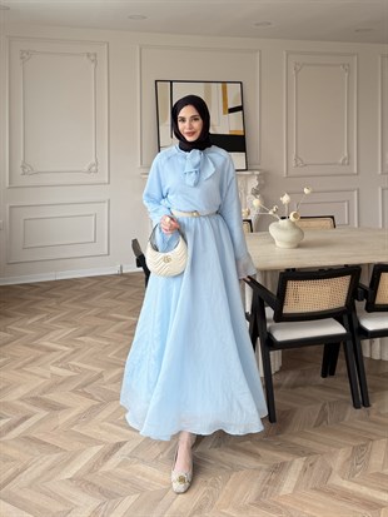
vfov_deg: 71.6
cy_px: 258
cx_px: 194
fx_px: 358
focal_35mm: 24
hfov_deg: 56.8
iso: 64
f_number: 1.78
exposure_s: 1/237
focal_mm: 6.76
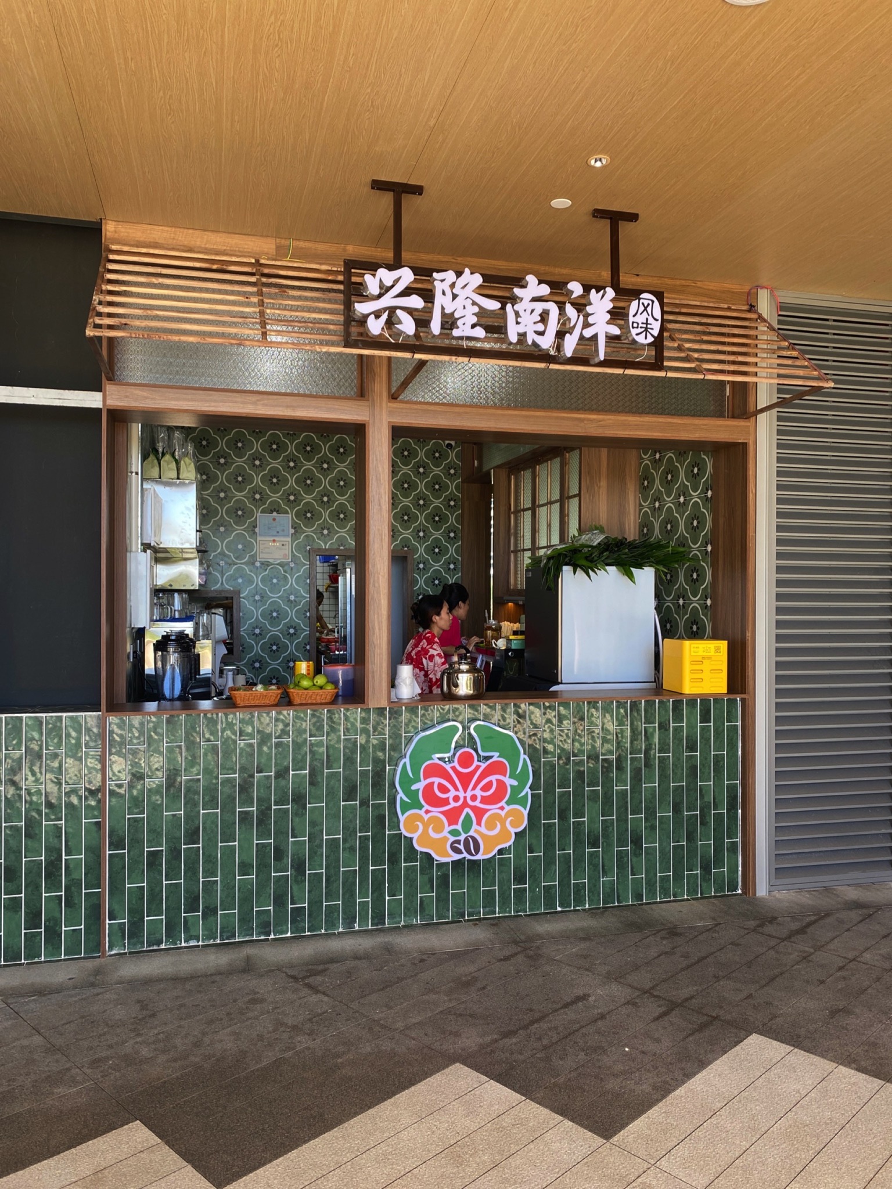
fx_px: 893
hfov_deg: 53.1
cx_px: 446
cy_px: 594
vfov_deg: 67.3
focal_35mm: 26
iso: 40
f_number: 1.8
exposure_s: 1/122
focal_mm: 4.25
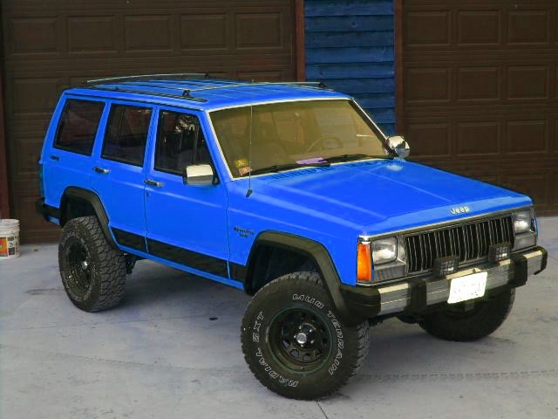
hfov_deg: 31.7
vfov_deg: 24.0
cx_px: 279
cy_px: 210
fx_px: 983
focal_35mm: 61
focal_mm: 10.3
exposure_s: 1/60
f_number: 3.6
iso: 133
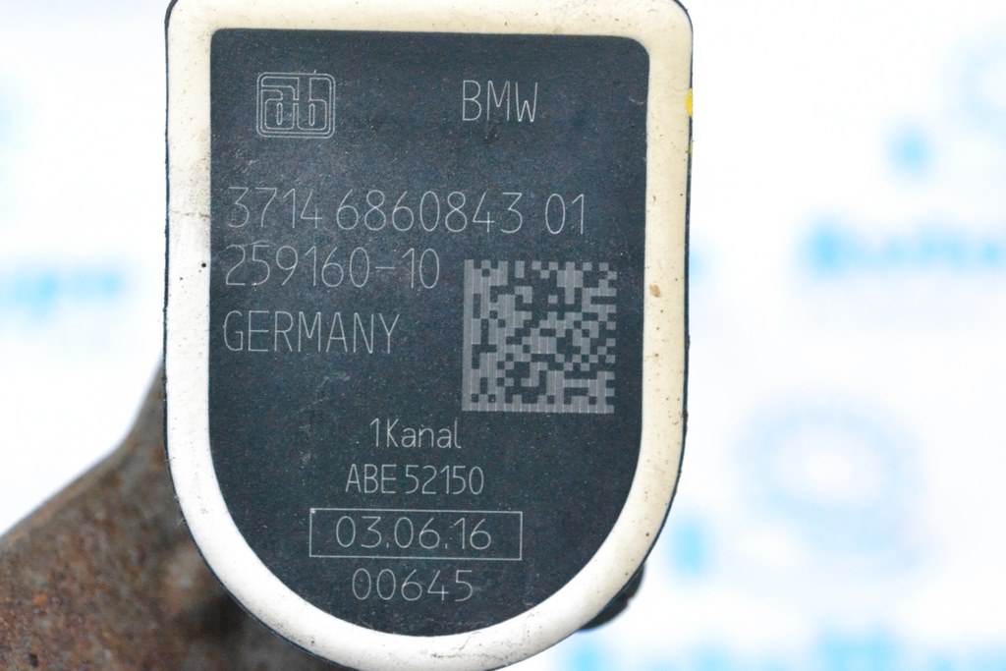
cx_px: 503
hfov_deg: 24.6
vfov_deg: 16.6
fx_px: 2306
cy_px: 336
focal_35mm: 82
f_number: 9
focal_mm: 55
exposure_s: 1/160
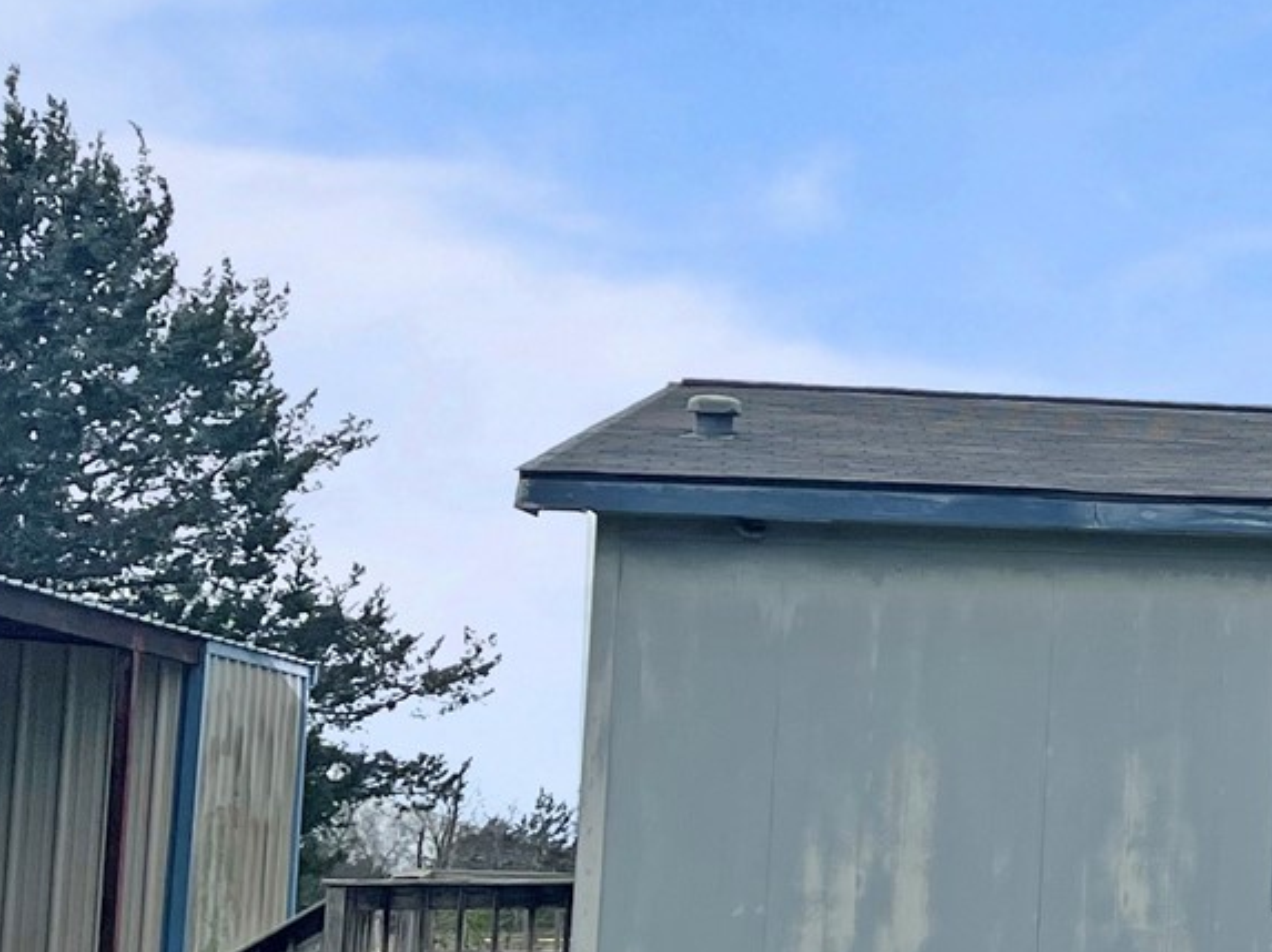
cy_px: 510
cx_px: 2098
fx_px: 3415
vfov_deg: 15.9
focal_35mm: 93
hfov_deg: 18.0
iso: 50
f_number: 1.6
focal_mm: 5.1
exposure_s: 1/7353
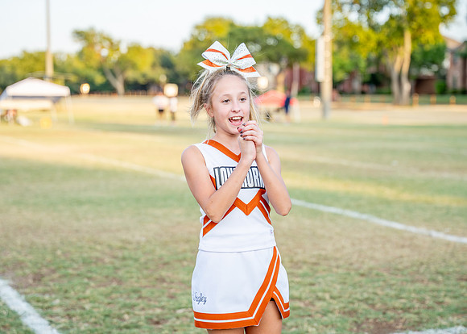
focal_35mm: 87
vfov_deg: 16.4
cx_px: 240
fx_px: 1153
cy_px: 159
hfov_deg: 22.9
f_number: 2.8
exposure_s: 1/800
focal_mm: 70
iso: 200
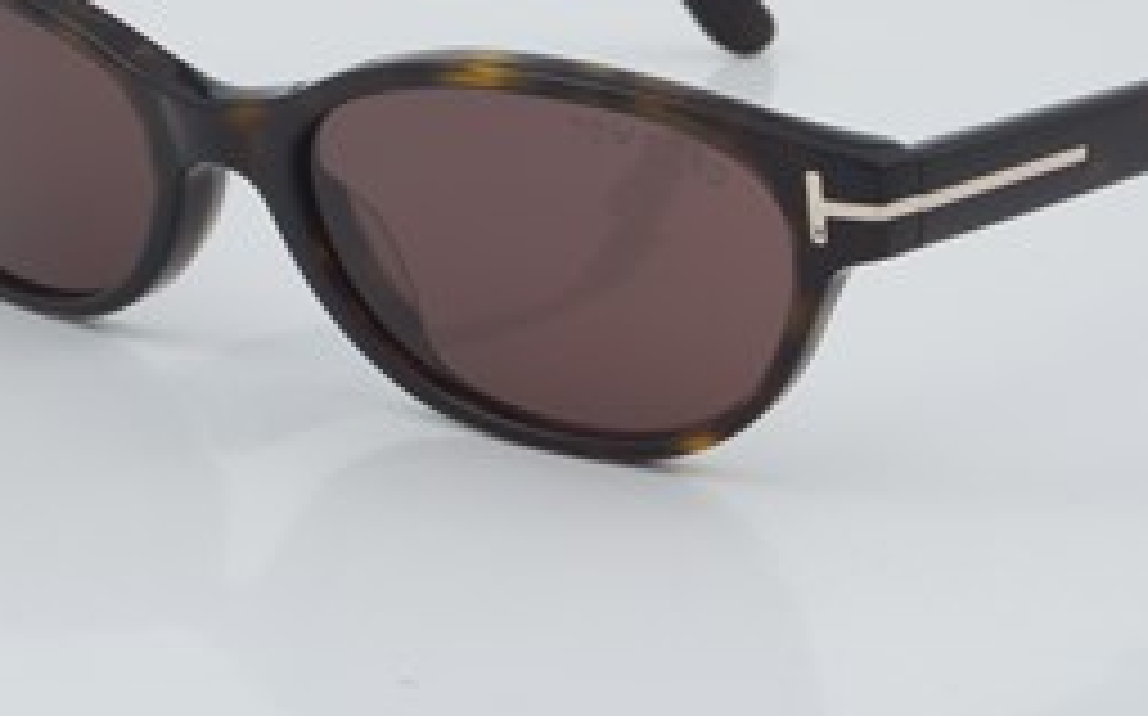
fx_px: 4121
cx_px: 671
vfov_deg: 9.9
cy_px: 167
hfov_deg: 15.9
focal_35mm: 132
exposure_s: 1/4
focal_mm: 55
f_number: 29
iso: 100
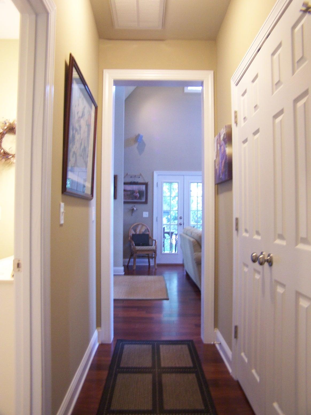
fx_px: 455
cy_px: 208
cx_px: 156
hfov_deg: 37.7
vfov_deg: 49.0
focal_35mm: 38
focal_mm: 6.3
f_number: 2.8
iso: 140
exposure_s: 1/6
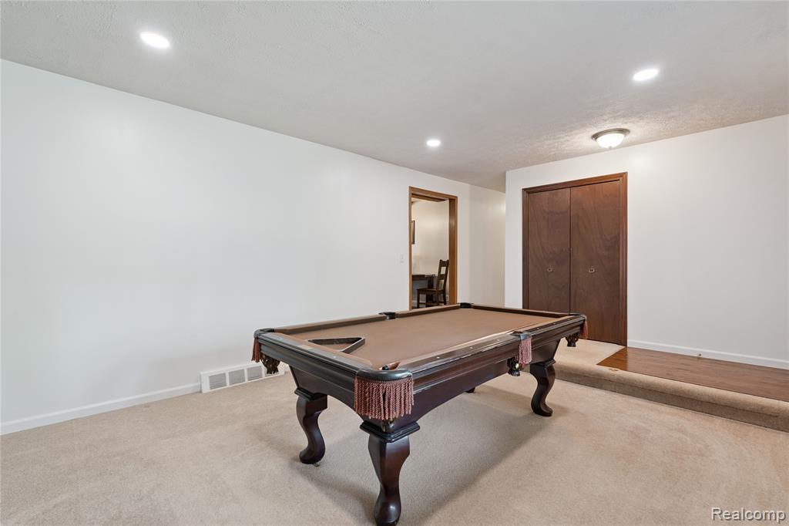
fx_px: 351
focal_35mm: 16
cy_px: 263
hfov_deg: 96.8
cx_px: 394
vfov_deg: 73.7
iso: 400
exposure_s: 1/4
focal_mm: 16
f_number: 8
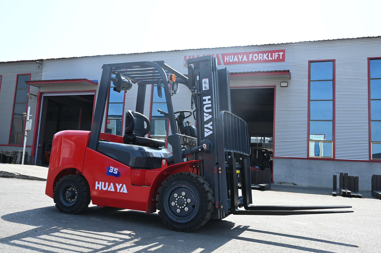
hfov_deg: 60.3
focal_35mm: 31
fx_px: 328
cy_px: 126
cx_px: 190
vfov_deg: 42.3
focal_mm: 31
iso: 2500
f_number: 16
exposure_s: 1/800
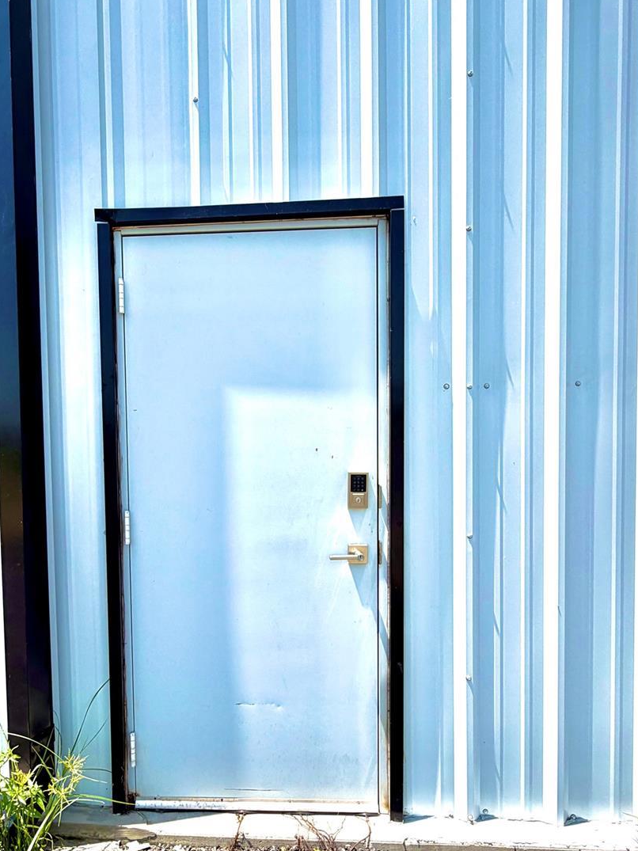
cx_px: 238
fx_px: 492
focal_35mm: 20
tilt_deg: -3.3
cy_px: 459
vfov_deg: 81.6
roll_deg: +1.5
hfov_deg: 65.0
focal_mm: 2.22
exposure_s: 1/799
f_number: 2.2
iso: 20
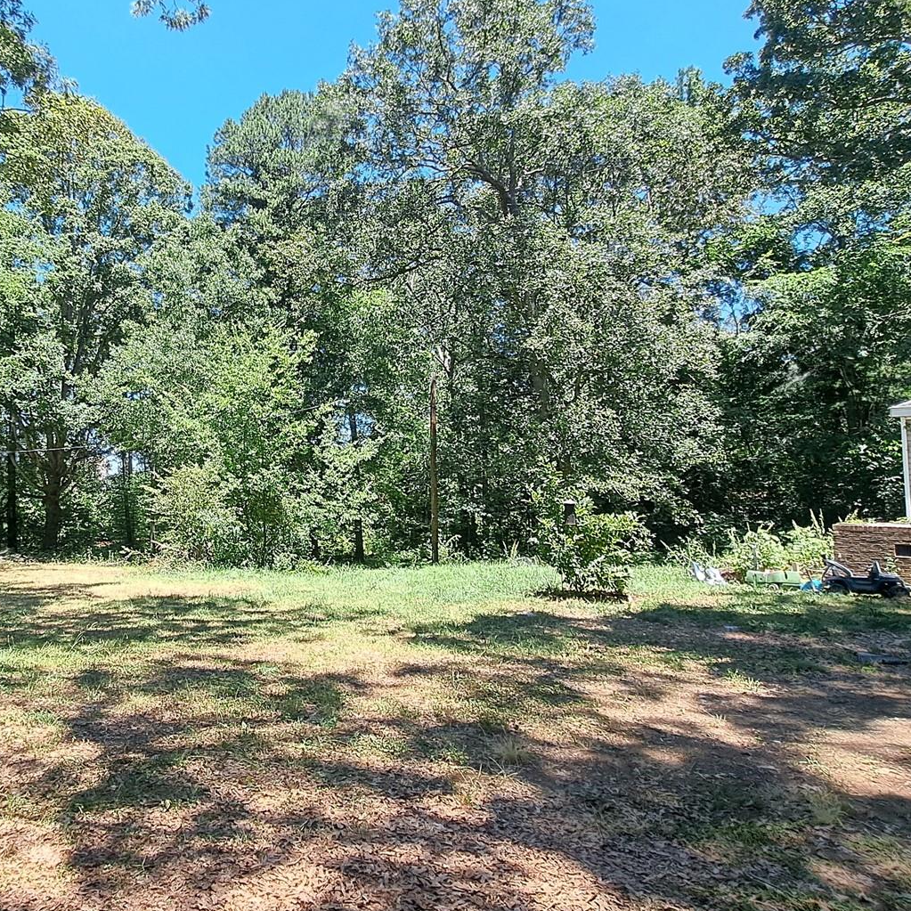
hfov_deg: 63.4
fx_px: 685
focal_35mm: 23
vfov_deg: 67.2
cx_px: 229
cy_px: 438
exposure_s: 1/458
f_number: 2.2
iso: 50
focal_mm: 1.74
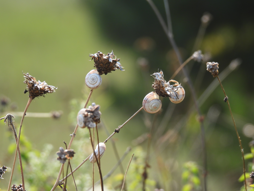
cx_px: 127
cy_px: 96
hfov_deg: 4.4
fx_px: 3302
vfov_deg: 3.3
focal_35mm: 450
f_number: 5
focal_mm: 80.3
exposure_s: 1/250
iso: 110
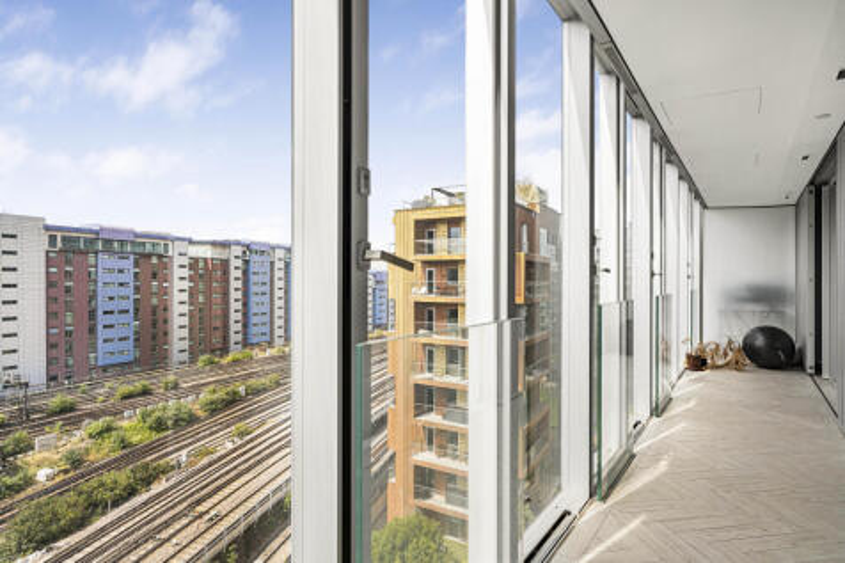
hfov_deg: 88.8
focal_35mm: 18
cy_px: 282
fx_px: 432
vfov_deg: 66.2
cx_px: 422
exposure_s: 1/1600
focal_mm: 18.4
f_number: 6.3
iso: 400
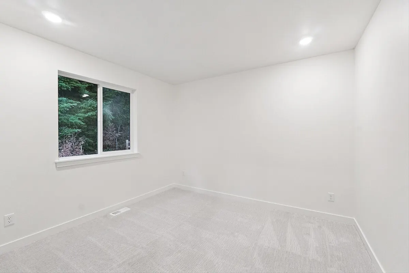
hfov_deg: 100.4
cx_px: 204
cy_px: 136
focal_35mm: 15
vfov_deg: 77.3
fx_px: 170
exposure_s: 1/30
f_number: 9
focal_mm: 10
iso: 2000
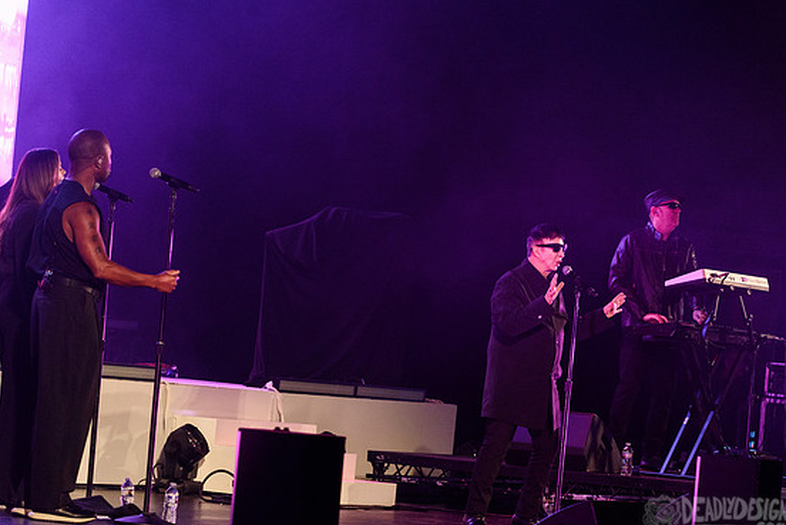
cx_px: 408
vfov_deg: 8.1
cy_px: 259
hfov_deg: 12.1
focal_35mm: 170
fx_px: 3714
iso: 4000
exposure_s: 1/160
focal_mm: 155
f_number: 5
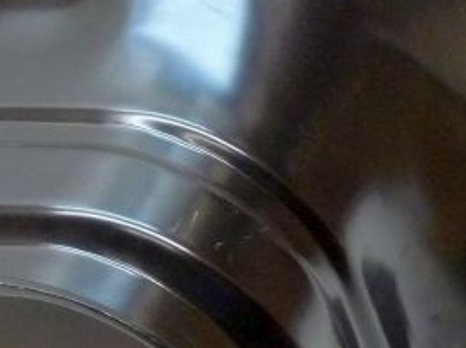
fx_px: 1775
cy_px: 144
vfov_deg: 11.2
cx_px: -56
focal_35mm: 132
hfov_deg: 14.6
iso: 400
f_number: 3.6
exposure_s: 1/13
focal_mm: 6.1
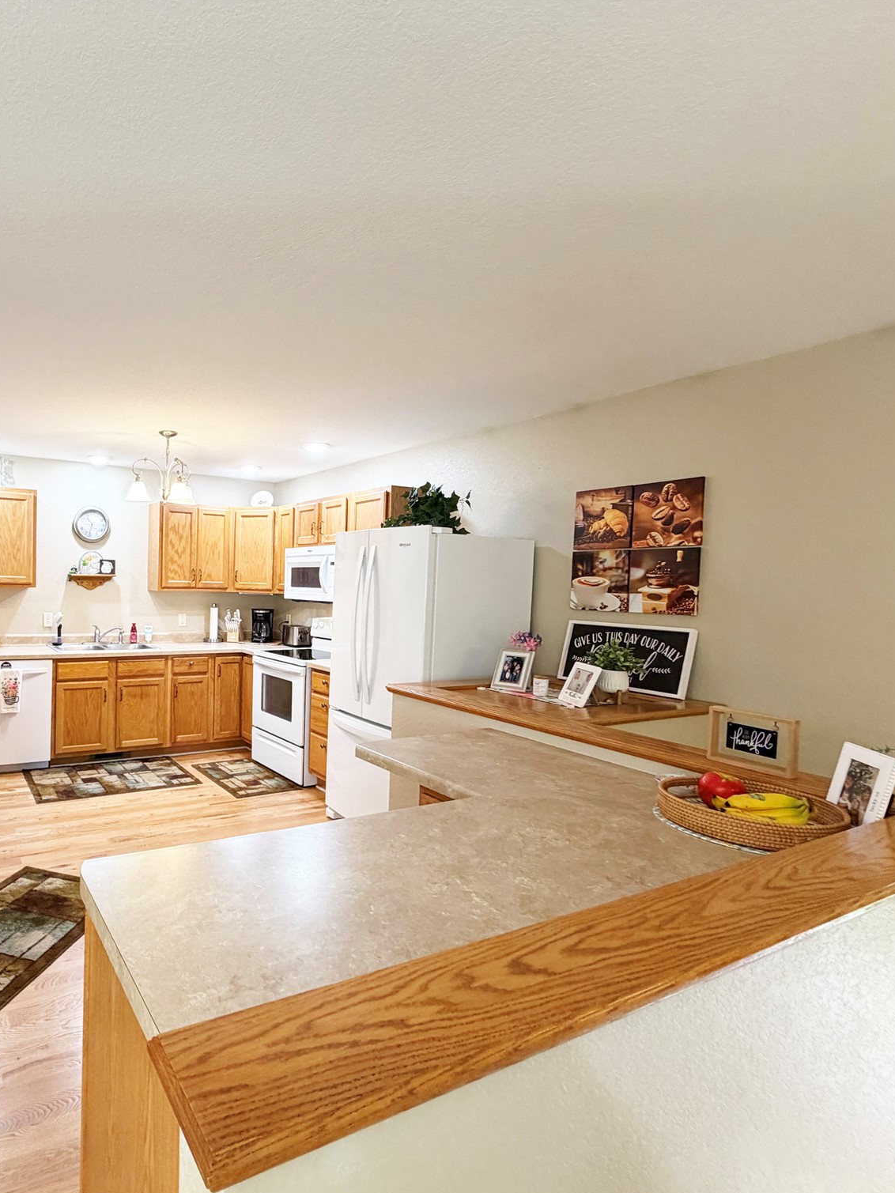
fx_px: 655
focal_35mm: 19
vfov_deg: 84.7
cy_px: 604
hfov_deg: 65.4
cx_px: 247
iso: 250
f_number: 2.2
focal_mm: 2.22
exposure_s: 1/60
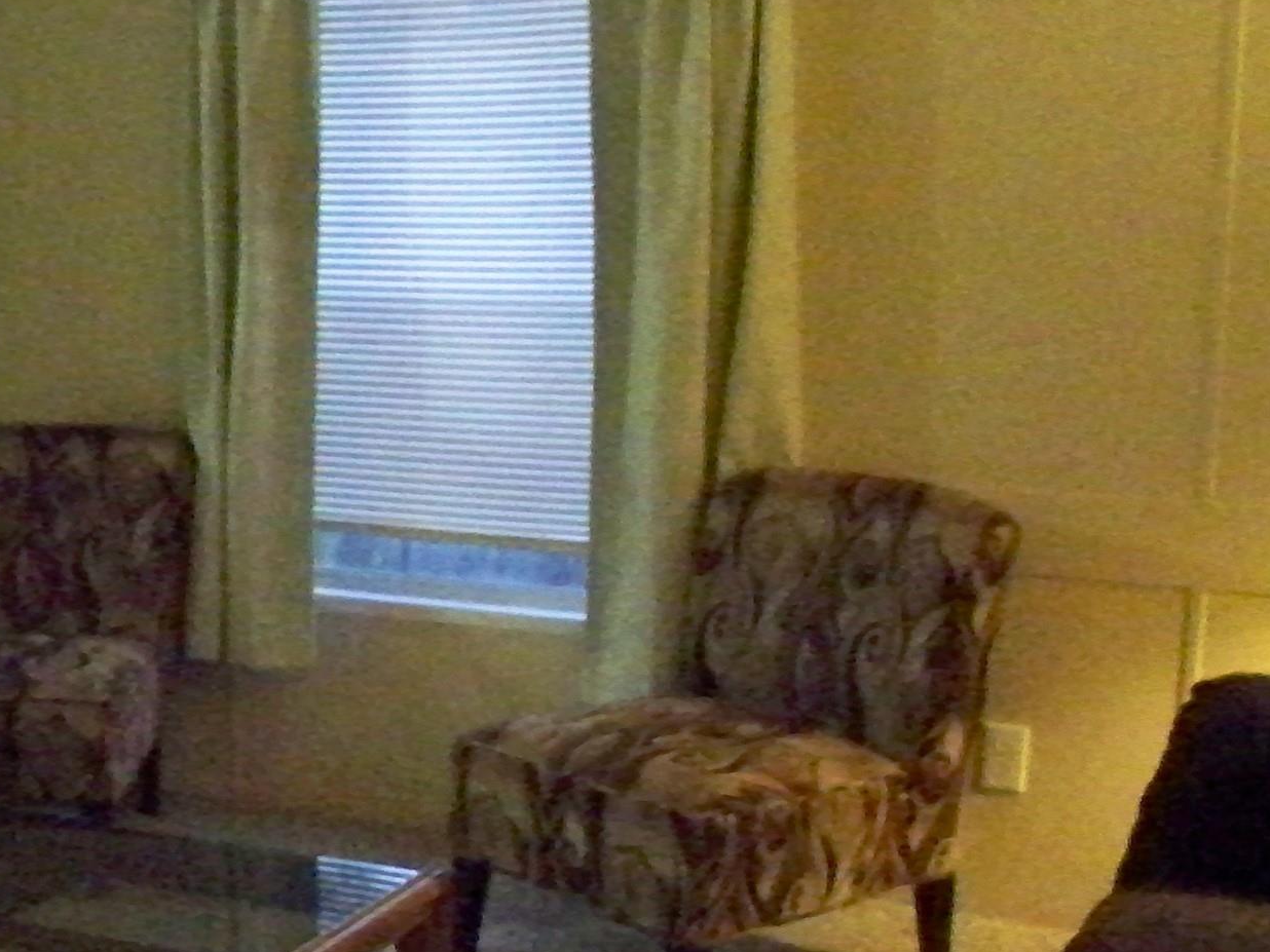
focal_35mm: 58
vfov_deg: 25.1
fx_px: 2128
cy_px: 662
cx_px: 286
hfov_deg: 32.5
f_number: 3.1
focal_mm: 6.3
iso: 3200
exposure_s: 1/60
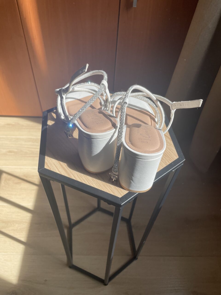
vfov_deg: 67.3
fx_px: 221
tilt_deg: -49.5
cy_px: 148
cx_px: 110
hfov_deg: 53.1
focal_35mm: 26
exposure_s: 1/882
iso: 32
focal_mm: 4.2
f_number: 1.6
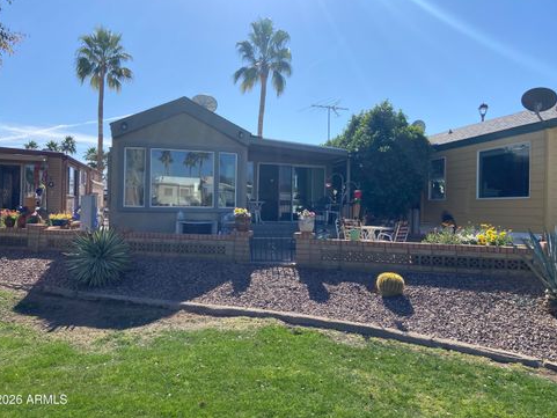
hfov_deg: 65.3
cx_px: 284
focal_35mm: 27
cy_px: 202
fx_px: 435
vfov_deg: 51.4
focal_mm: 4.25
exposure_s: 1/3401
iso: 32
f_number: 1.8
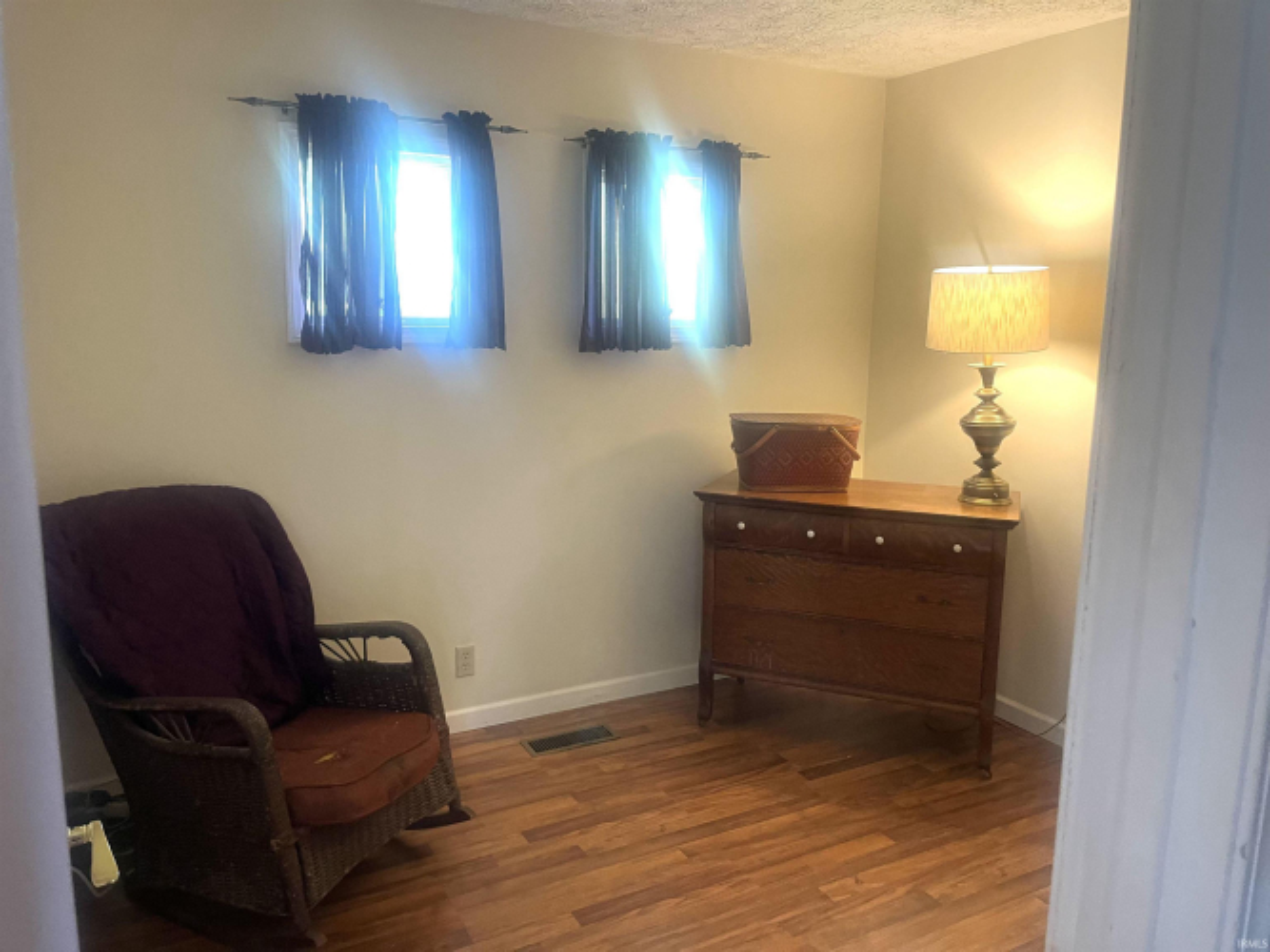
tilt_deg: -9.7
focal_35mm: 26
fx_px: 954
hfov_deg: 67.3
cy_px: 476
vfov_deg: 53.0
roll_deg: -0.3
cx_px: 635
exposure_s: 1/60
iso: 250
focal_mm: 5.1
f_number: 1.6
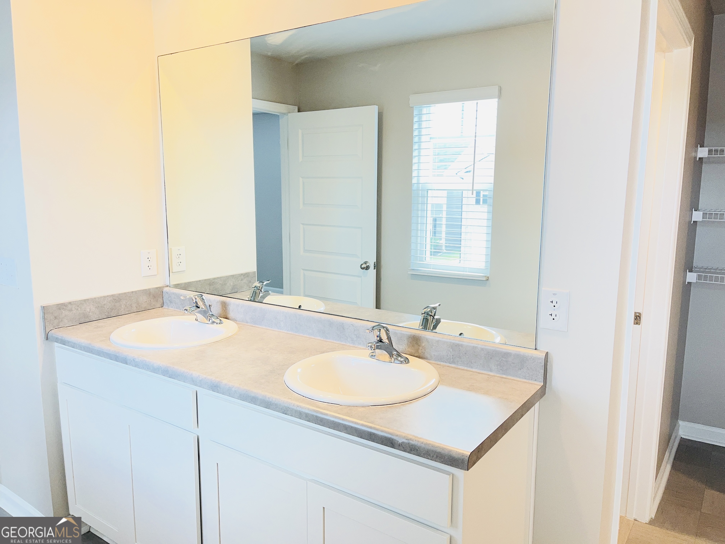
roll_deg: +0.2
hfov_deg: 67.3
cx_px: 362
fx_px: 545
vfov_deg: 53.1
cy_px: 272
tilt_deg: -10.3
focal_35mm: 26
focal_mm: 5.1
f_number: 1.6
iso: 50
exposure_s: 1/120
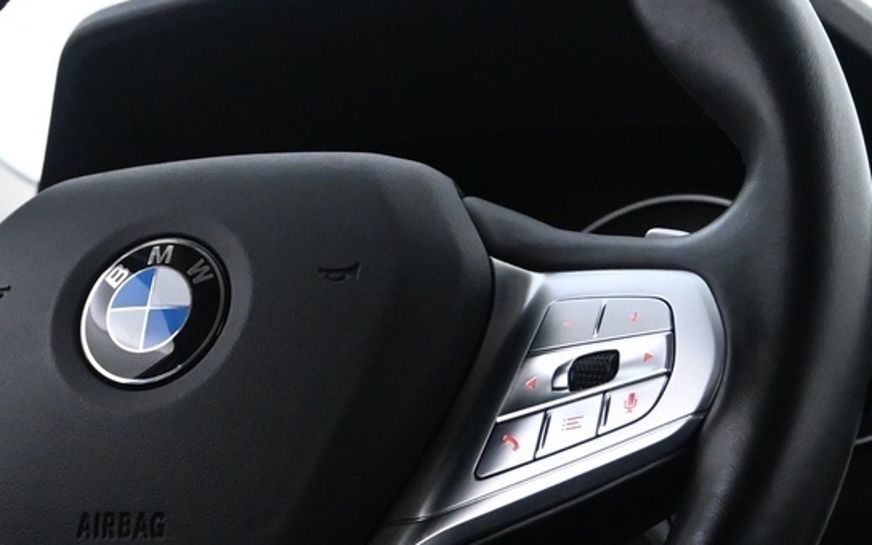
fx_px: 2270
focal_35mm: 96
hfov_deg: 21.6
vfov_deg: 13.7
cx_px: 234
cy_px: 383
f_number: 4
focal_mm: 21
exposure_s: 1/40
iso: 3200
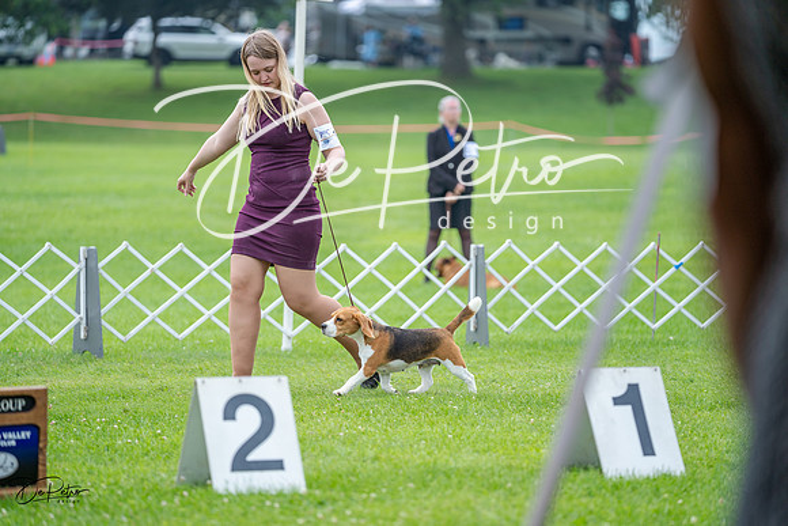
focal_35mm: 156
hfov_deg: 13.2
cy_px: 263
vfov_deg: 8.8
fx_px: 3415
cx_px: 394
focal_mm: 156
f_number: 2.8
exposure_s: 1/500
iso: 100
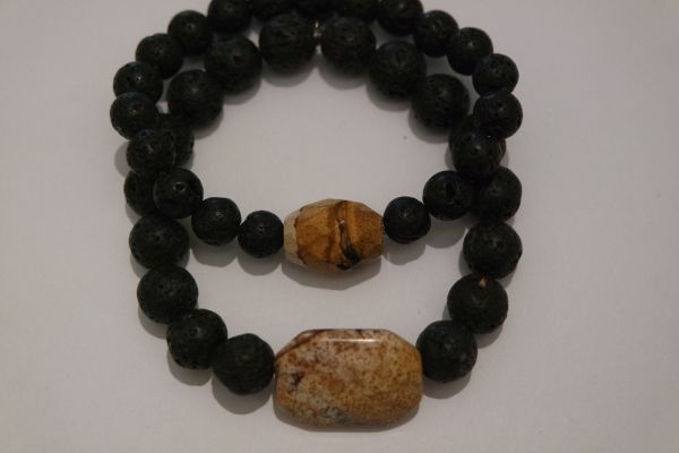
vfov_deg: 21.2
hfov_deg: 31.4
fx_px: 1207
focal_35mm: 64
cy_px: 226
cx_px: 340
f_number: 5.6
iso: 3200
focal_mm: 42
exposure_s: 1/40
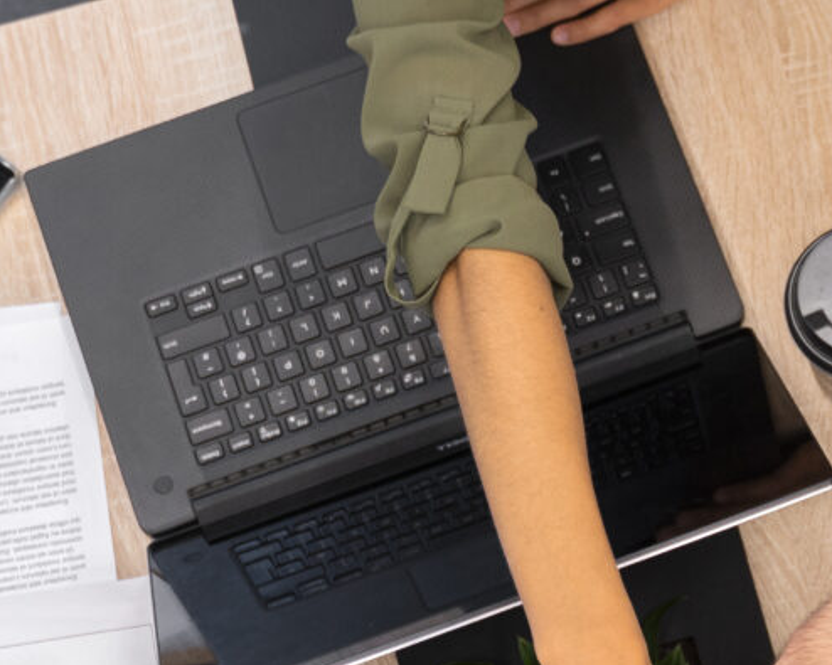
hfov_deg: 13.1
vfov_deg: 10.5
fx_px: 3594
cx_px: 780
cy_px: 576
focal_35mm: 146
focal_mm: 30
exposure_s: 1/200
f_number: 2.8
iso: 250
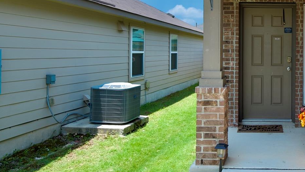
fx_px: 299
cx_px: 278
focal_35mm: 37
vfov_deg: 31.6
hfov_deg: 48.1
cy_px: 50
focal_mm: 16
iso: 64
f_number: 6.3
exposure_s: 1/400
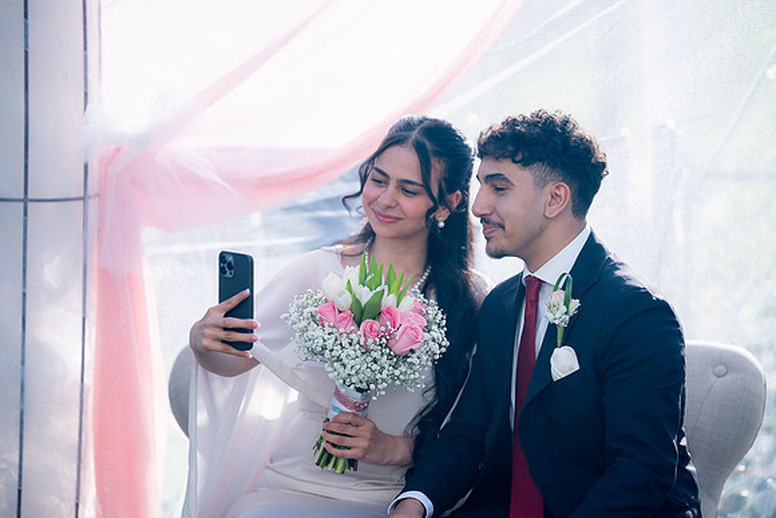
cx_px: 388
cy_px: 259
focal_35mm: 150
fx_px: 3234
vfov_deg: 9.2
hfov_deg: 13.7
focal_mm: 150
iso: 200
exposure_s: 1/3200
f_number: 2
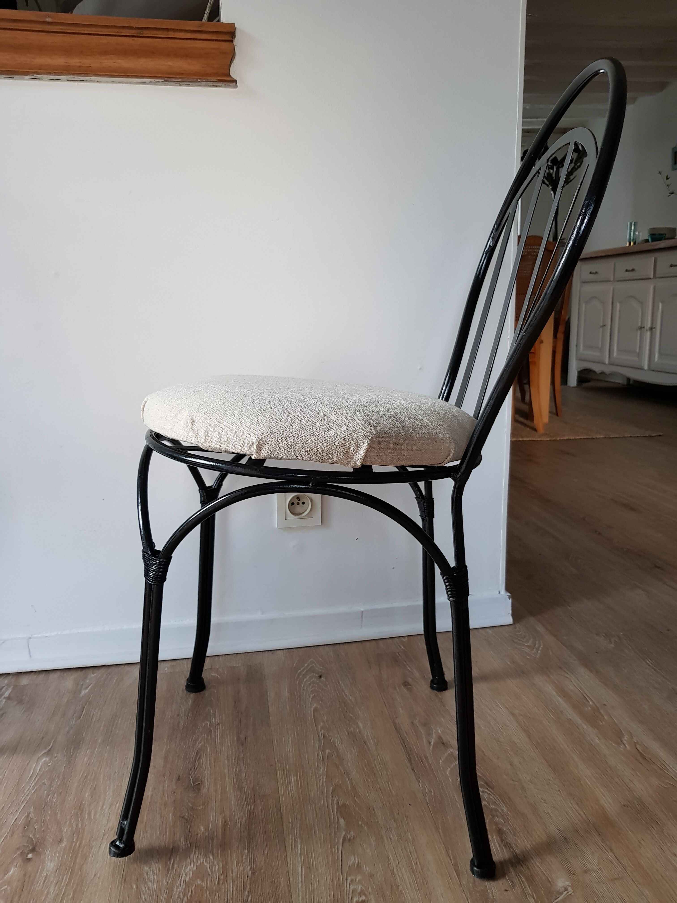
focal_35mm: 26
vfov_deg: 67.3
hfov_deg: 53.1
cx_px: 338
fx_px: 678
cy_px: 452
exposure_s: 1/34
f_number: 1.7
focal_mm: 4.2
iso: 160
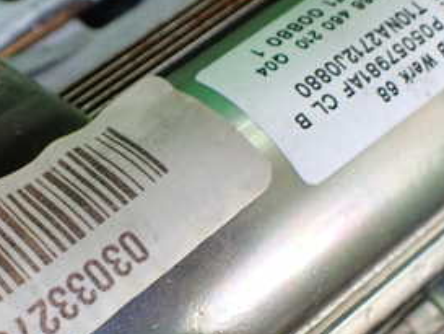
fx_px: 847
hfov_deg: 29.0
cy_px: 189
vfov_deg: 22.3
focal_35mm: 66
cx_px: 114
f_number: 2.3
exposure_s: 1/80
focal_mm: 5.4
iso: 800
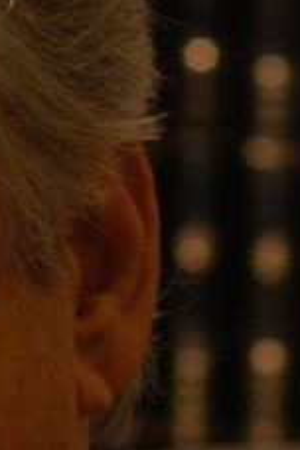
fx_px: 12978
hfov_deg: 1.3
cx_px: -140
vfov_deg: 2.0
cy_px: 1026
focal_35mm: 1038
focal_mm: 105
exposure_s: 1/80
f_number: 5
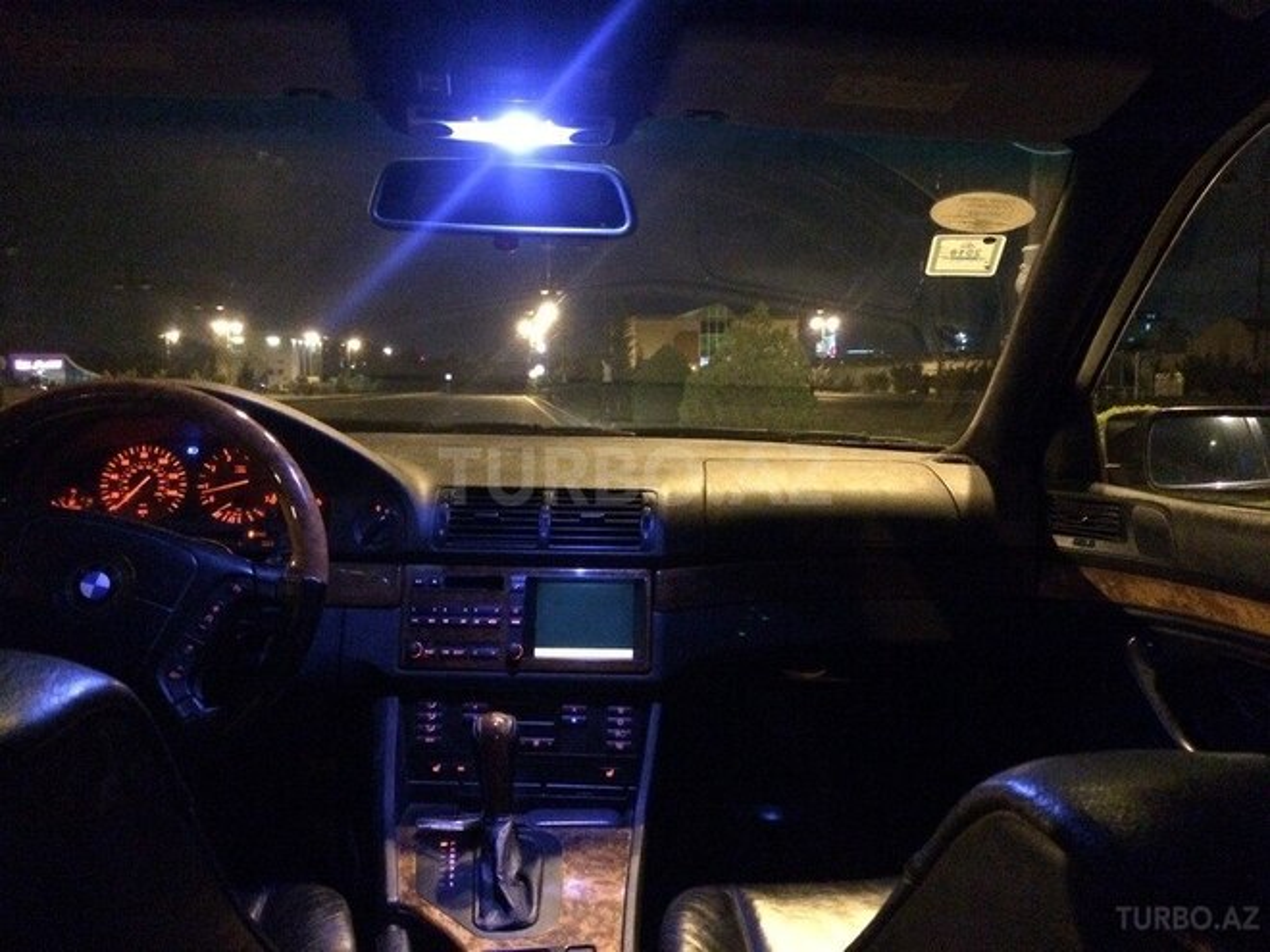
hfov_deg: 61.7
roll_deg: -0.9
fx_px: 1064
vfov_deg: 48.2
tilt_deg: -5.8
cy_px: 476
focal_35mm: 29
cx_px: 635
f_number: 2.2
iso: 1250
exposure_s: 1/17
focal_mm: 4.15
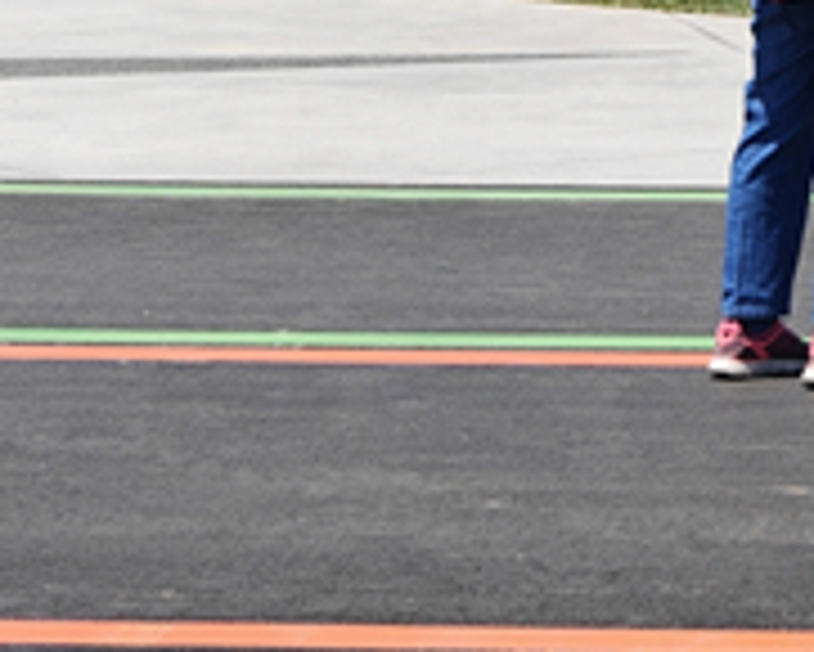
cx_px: 1772
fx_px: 5255
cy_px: -785
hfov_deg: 8.3
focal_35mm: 218
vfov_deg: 6.8
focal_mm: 8.67
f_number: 1.8
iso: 50
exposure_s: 1/1397
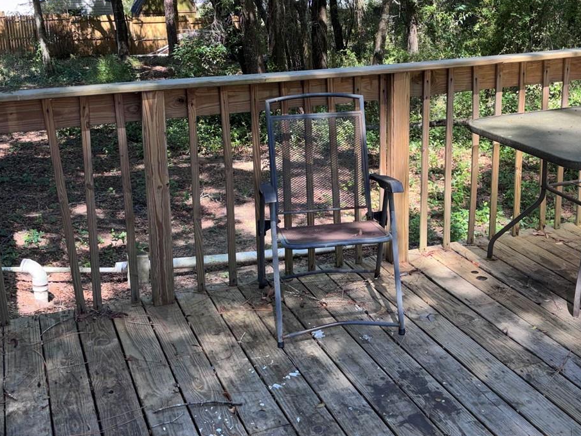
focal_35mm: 46
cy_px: 162
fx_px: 772
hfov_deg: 41.1
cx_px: 337
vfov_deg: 31.4
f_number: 1.6
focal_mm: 5.96
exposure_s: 1/305
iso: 40
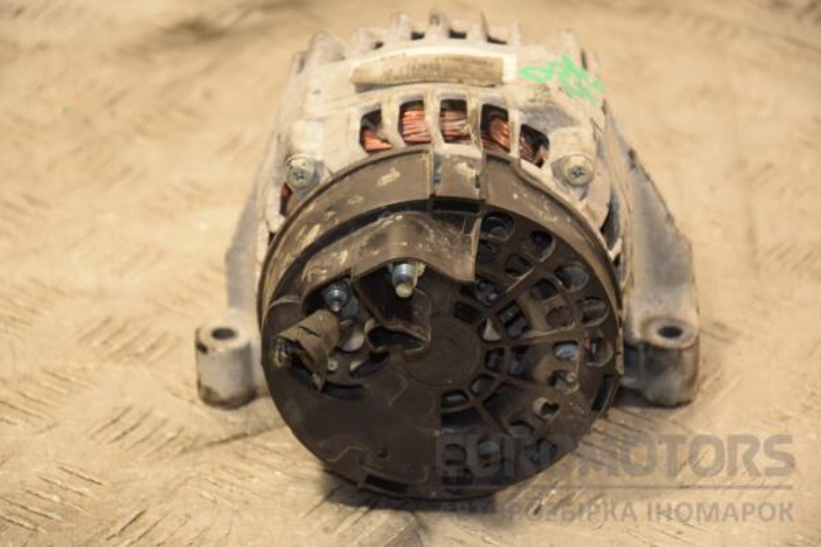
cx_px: 410
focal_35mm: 158
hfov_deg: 13.0
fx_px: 3592
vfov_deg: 8.7
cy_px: 274
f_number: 5.6
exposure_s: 1/100
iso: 800
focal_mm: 105
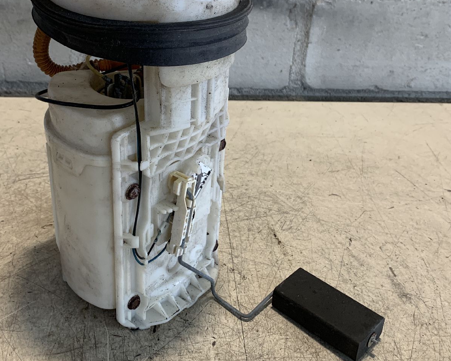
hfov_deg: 44.7
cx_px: 199
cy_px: 124
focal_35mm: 41
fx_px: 547
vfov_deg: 36.2
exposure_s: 1/50
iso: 100
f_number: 1.8
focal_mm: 4.25
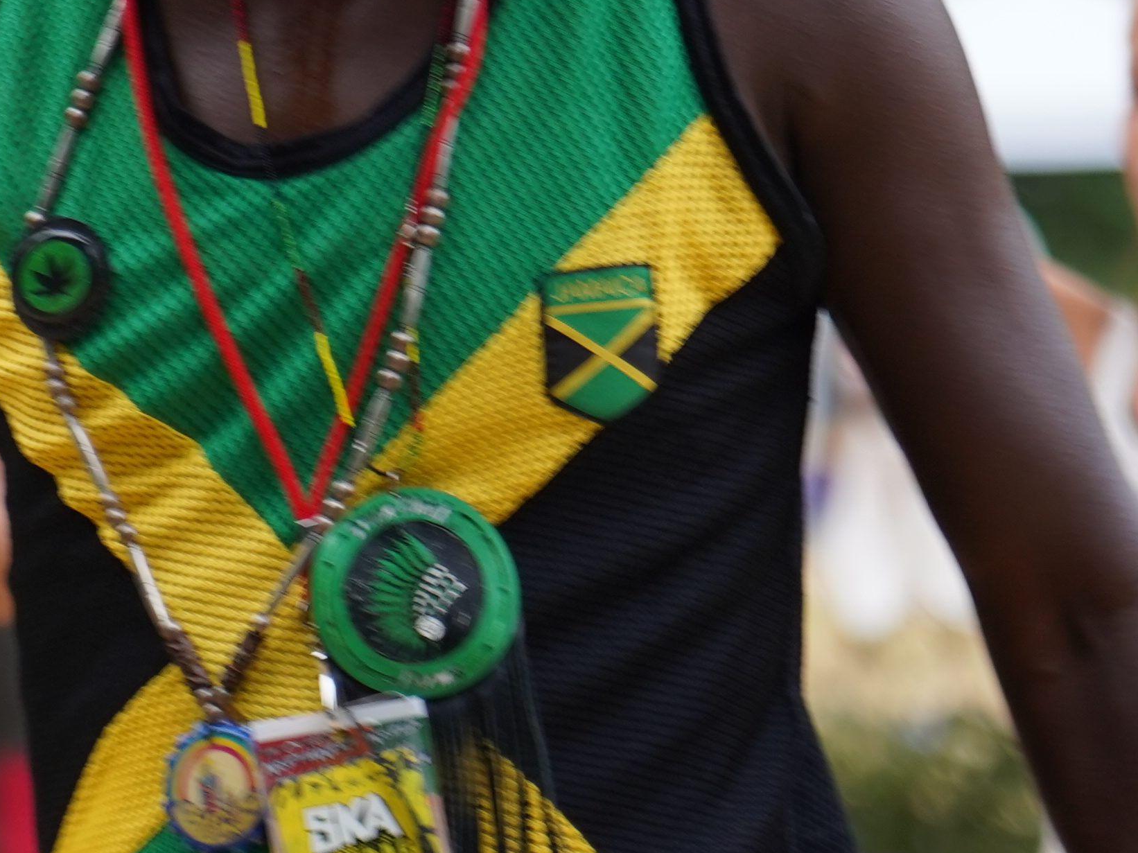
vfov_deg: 4.0
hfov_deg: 5.4
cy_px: -51
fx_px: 12129
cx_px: 423
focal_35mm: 369
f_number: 4
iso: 250
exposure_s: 1/160
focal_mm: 105
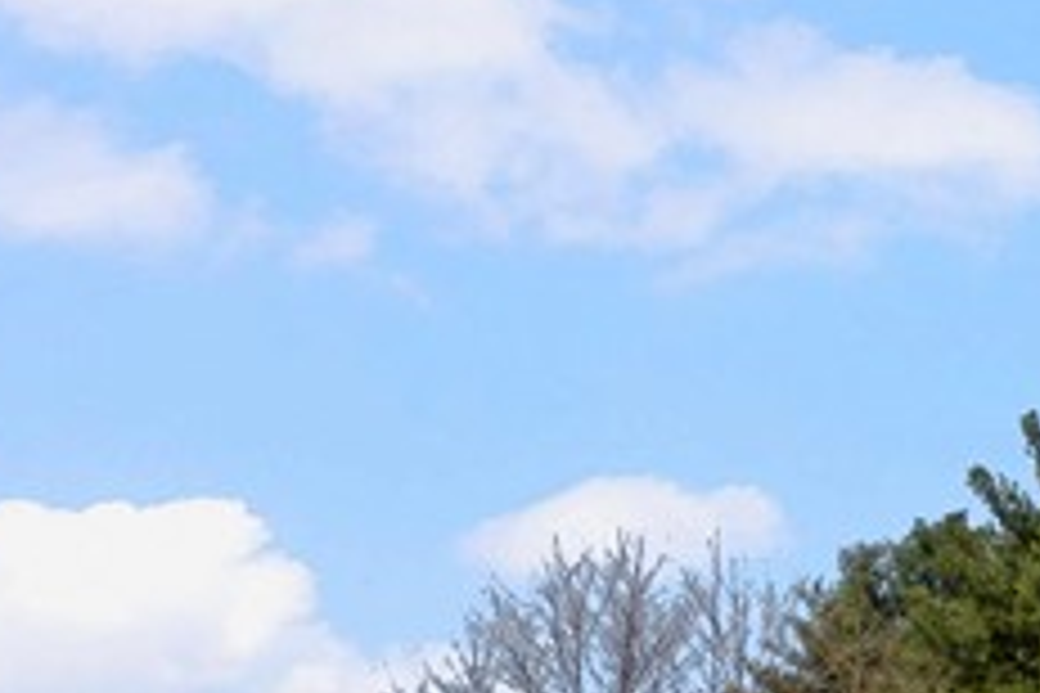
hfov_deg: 12.4
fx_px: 4073
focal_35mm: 141
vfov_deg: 9.6
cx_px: 2233
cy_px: 846
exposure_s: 1/800
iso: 400
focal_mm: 20
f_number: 14
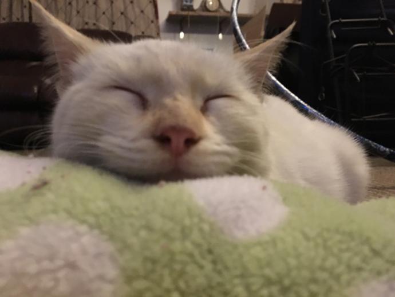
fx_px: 331
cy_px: 148
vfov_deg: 48.3
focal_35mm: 29
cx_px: 198
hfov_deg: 61.6
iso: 500
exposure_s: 1/15
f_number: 2.2
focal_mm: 4.15
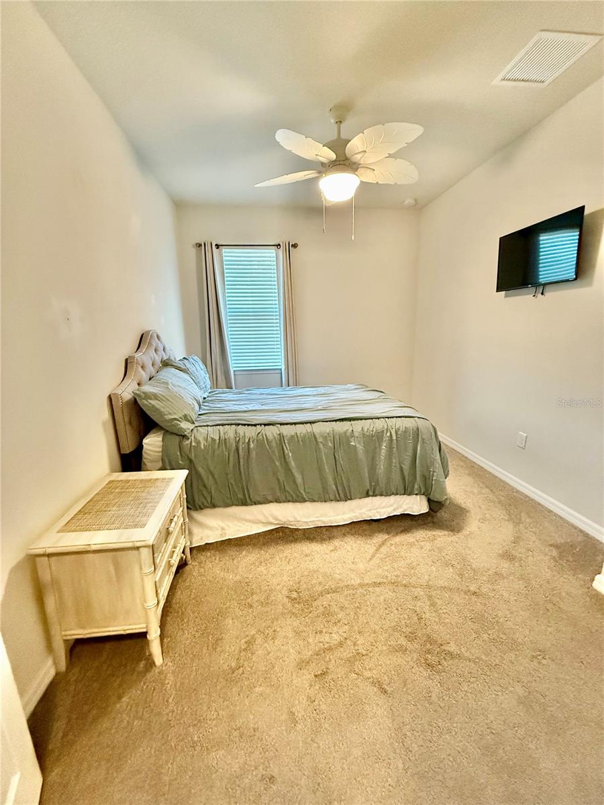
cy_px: 402
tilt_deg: -12.5
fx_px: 326
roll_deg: +0.0
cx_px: 302
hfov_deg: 85.7
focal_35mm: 14
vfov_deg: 102.1
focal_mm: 2.22
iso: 800
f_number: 2.2
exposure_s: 1/60
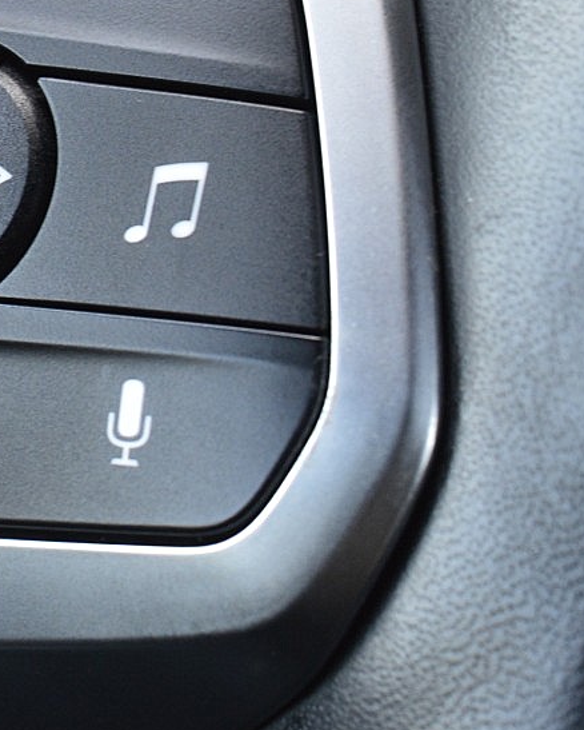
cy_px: 92
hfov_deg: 7.1
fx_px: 4686
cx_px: -45
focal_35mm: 217
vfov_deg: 8.9
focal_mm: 52
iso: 800
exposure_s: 1/60
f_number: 7.1
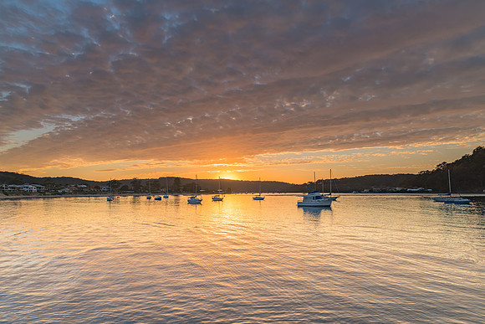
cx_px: 243
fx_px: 337
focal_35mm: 25
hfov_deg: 71.5
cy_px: 168
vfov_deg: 51.3
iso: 100
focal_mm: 24
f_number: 8
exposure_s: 1/20
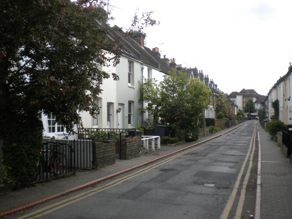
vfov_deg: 40.7
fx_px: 295
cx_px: 146
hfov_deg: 52.6
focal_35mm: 35
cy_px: 110
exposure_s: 1/295
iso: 113
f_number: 4.6
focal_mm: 6.3
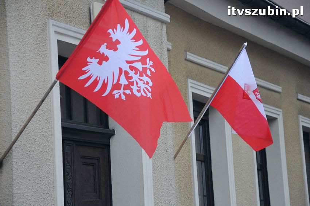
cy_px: 103
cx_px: 155
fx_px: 1032
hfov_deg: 17.1
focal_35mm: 120
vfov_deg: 11.4
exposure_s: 1/400
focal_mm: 80
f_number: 5.3
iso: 1600
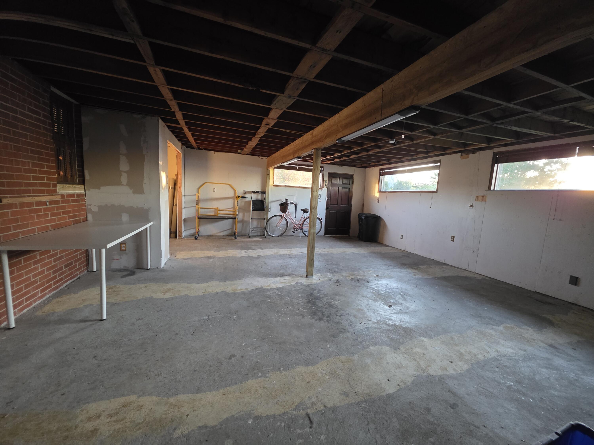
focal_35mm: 13
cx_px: 297
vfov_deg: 89.9
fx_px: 223
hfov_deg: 106.2
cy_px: 222
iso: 640
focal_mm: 2.2
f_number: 1.9
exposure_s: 1/60
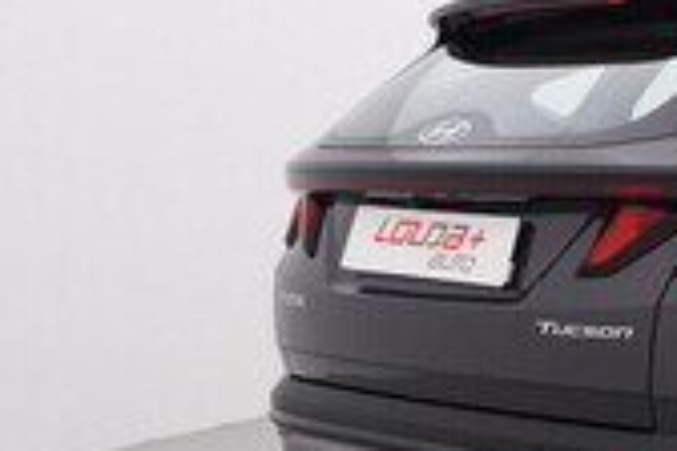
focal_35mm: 74
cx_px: 1005
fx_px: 1385
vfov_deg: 18.4
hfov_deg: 22.6
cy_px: 348
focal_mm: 15
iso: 200
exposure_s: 1/80
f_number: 5.6
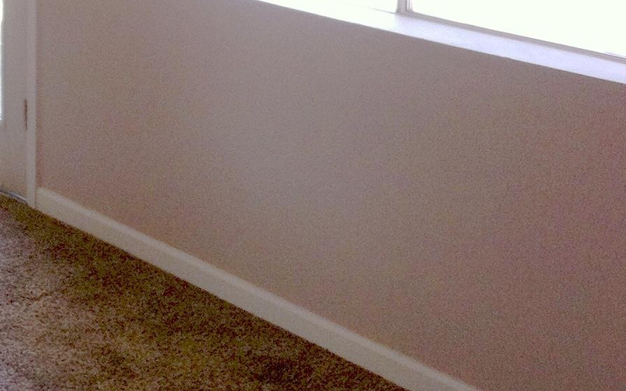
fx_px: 1826
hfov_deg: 18.3
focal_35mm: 107
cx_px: -156
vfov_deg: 12.0
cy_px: -67
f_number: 2.8
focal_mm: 3.85
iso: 100
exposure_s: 1/40
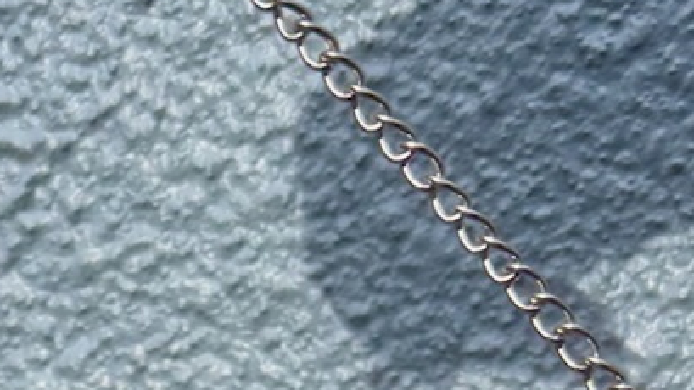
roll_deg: +0.4
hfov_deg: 14.7
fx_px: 2613
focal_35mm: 142
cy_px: 1145
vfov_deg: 7.6
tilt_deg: -7.8
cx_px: -90
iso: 50
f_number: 1.6
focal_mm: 5.96
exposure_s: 1/894
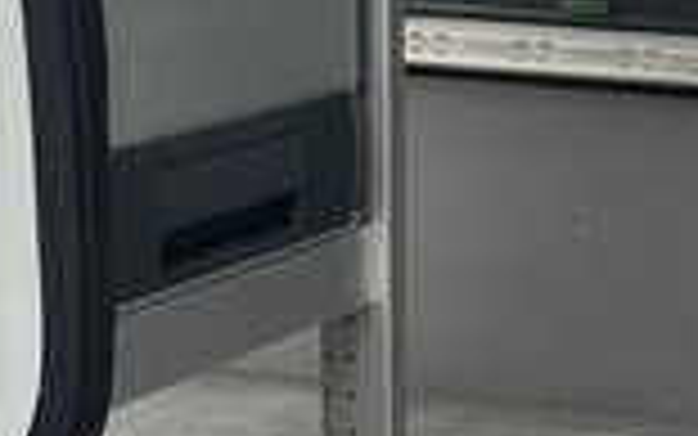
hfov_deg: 14.2
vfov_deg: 9.7
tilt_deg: -8.9
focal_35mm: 135
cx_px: 1130
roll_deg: -3.3
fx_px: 2569
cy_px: 49
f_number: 1.6
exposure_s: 1/373
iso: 50
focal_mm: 5.1
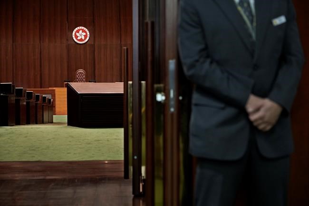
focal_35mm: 61
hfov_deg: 32.9
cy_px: 103
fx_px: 523
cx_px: 154
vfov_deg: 22.2
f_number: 2.8
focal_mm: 41
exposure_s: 1/80
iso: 2500
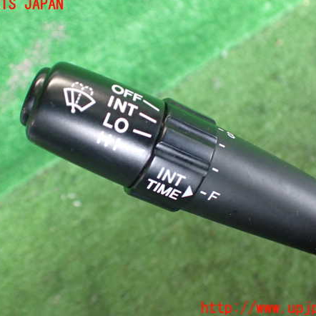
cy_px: 157
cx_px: 148
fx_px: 372
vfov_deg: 46.0
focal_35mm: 36
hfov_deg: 46.0
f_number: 2.3
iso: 800
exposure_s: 1/100
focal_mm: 5.4
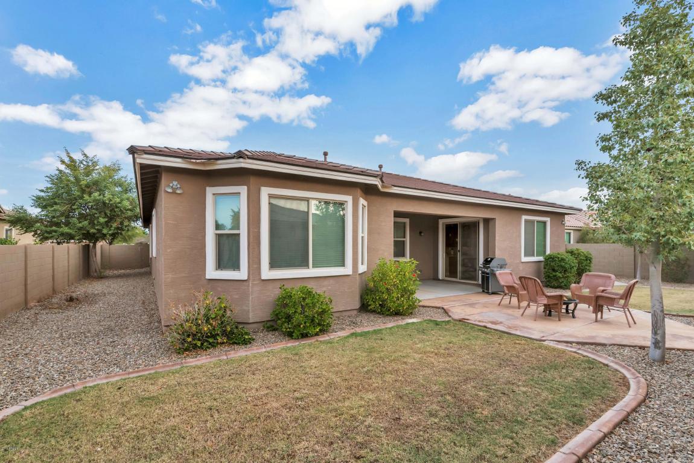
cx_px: 347
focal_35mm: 15
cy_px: 232
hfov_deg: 100.4
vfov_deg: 77.3
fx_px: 289
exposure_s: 1/250
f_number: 8
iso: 500
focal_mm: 15
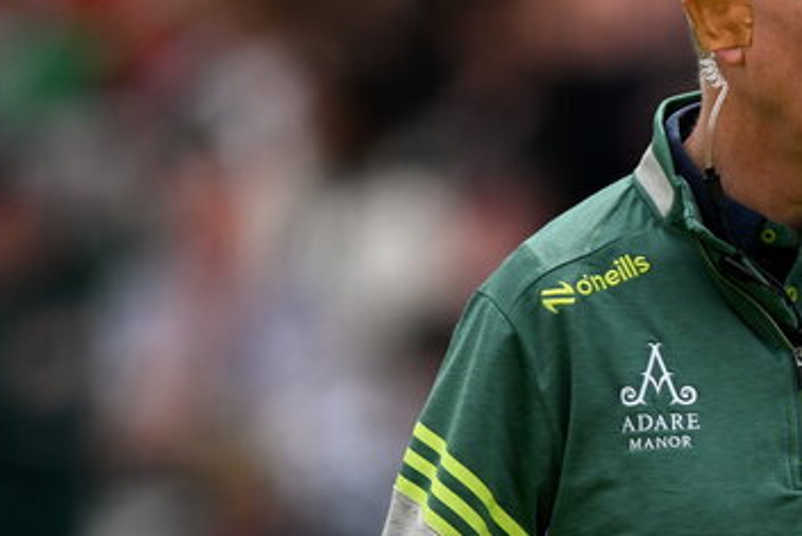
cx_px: 882
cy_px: 580
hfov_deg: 0.8
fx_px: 54267
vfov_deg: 0.6
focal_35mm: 2434
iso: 500
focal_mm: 840
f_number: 7.1
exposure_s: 1/2000
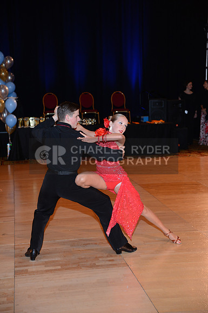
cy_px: 156
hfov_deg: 21.8
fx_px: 539
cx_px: 104
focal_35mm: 62
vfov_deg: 32.4
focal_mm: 62
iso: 2000
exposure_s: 1/200
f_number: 4.5
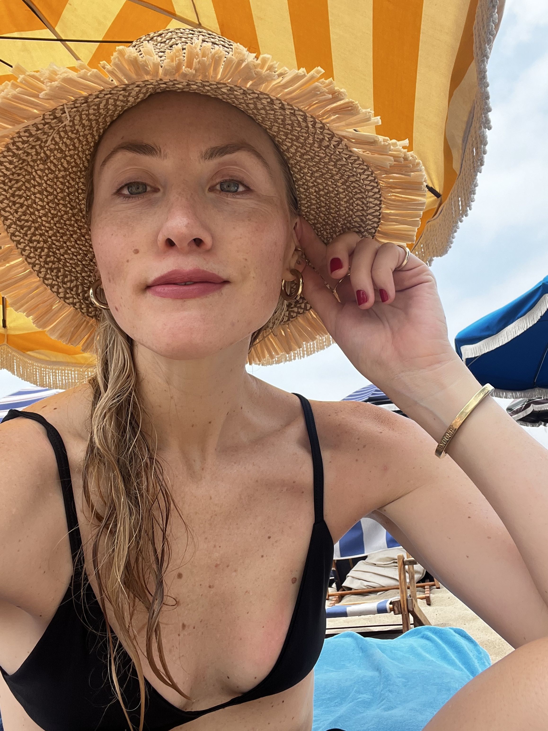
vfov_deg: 60.0
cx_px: 274
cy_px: 366
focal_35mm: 30
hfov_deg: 46.8
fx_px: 633
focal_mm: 2.71
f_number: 2.2
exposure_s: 1/419
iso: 32
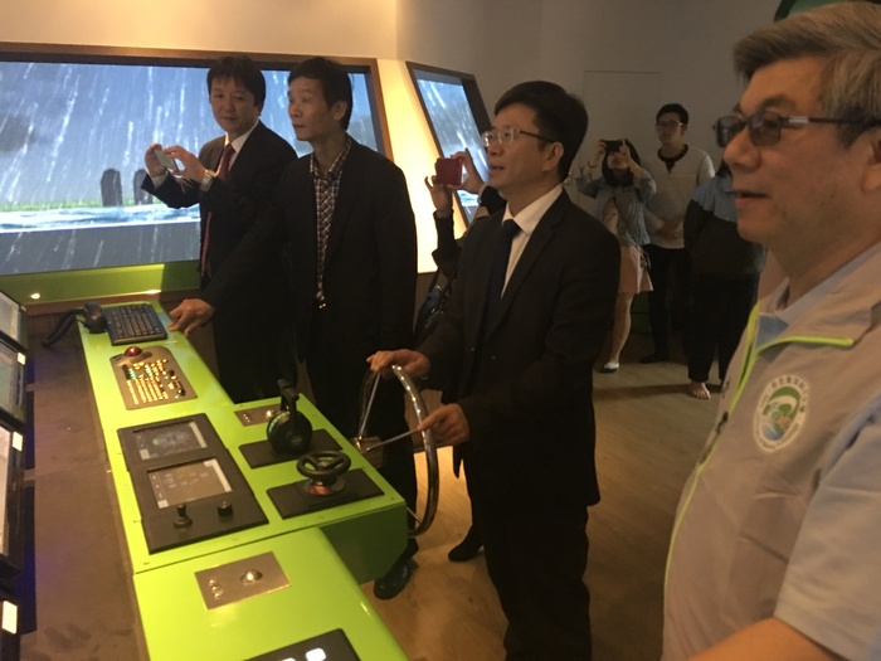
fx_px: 738
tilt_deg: -13.6
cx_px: 440
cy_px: 330
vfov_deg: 48.2
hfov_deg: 61.7
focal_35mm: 29
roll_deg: +0.8
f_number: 2.2
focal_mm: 4.15
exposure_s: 1/4
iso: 160
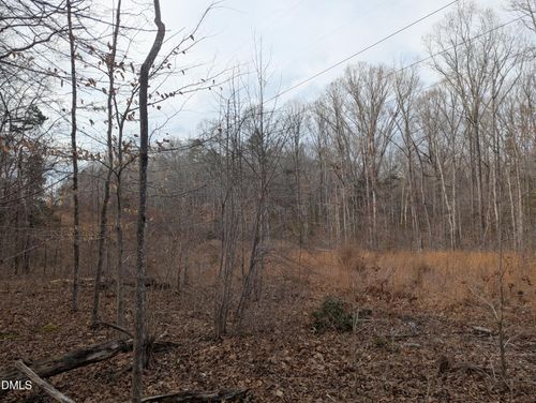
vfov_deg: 56.9
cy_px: 202
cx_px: 268
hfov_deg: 71.5
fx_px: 372
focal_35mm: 24
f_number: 1.85
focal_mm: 6.81
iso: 49
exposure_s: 1/1068
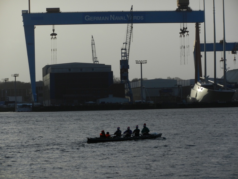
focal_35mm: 165
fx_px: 1134
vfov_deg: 9.0
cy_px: 90
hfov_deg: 12.0
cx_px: 119
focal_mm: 29.7
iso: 160
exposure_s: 1/640
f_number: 5.3
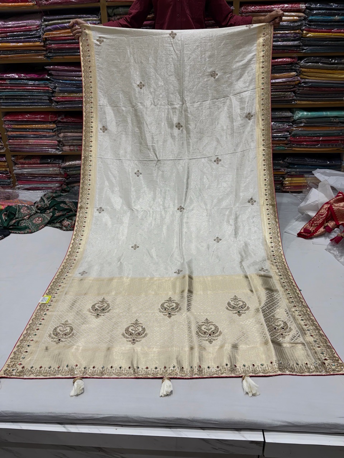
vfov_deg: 67.3
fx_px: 345
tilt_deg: -23.7
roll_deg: +1.6
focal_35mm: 26
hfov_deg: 53.1
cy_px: 229
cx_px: 172
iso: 40
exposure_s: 1/100
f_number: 1.6
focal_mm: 5.96
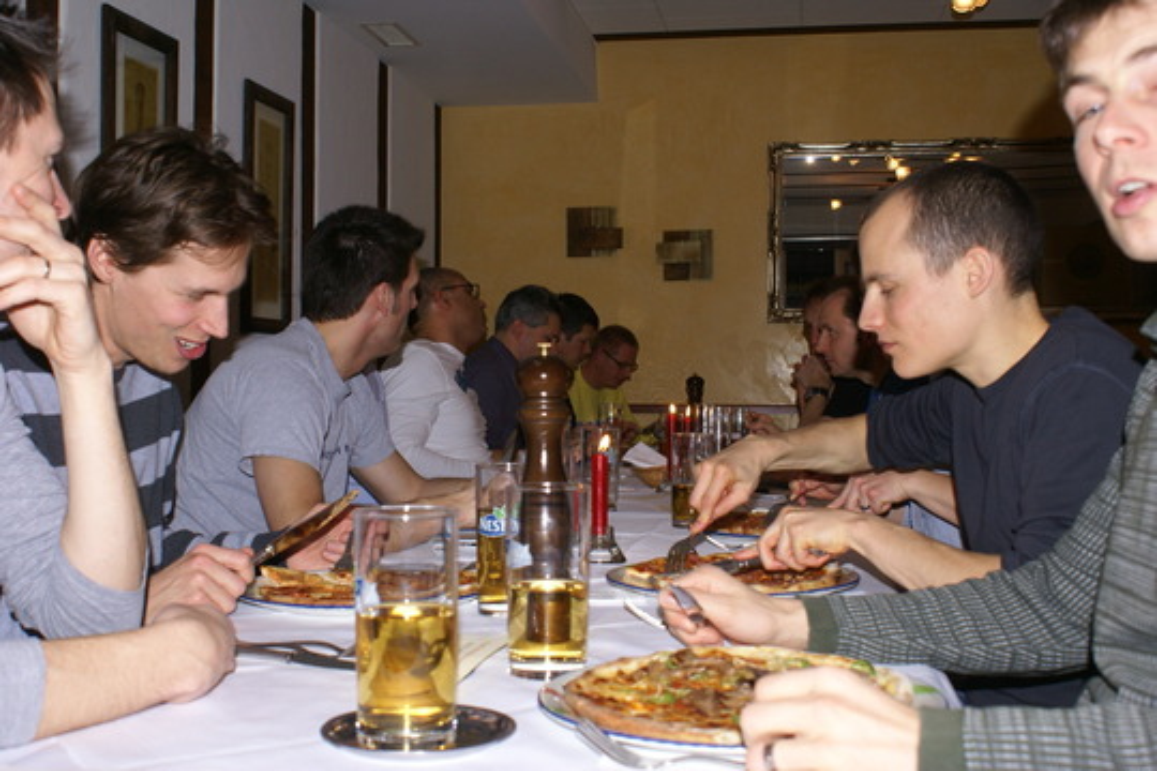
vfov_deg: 34.2
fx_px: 1253
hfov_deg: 49.6
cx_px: 578
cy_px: 386
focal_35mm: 39
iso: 400
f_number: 5.6
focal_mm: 26
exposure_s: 1/60
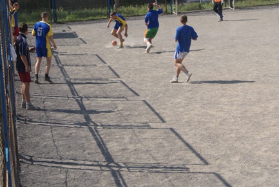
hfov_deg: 20.3
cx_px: 191
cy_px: 55
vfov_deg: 13.7
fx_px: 774
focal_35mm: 100
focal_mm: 45
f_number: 8
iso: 100
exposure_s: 1/250
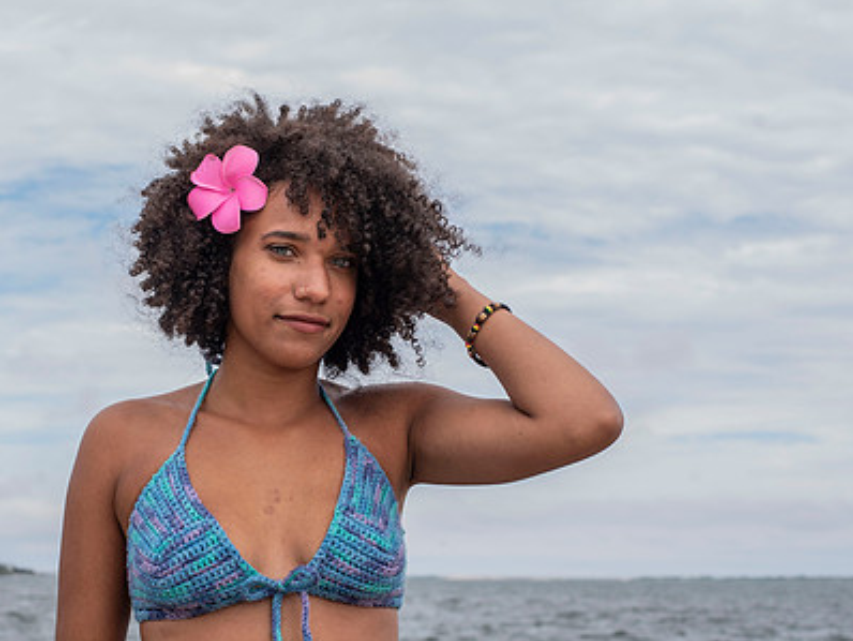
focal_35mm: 70
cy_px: 404
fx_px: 1726
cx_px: 311
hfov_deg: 27.6
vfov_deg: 21.0
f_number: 7.1
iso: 64
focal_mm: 50
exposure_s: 1/160
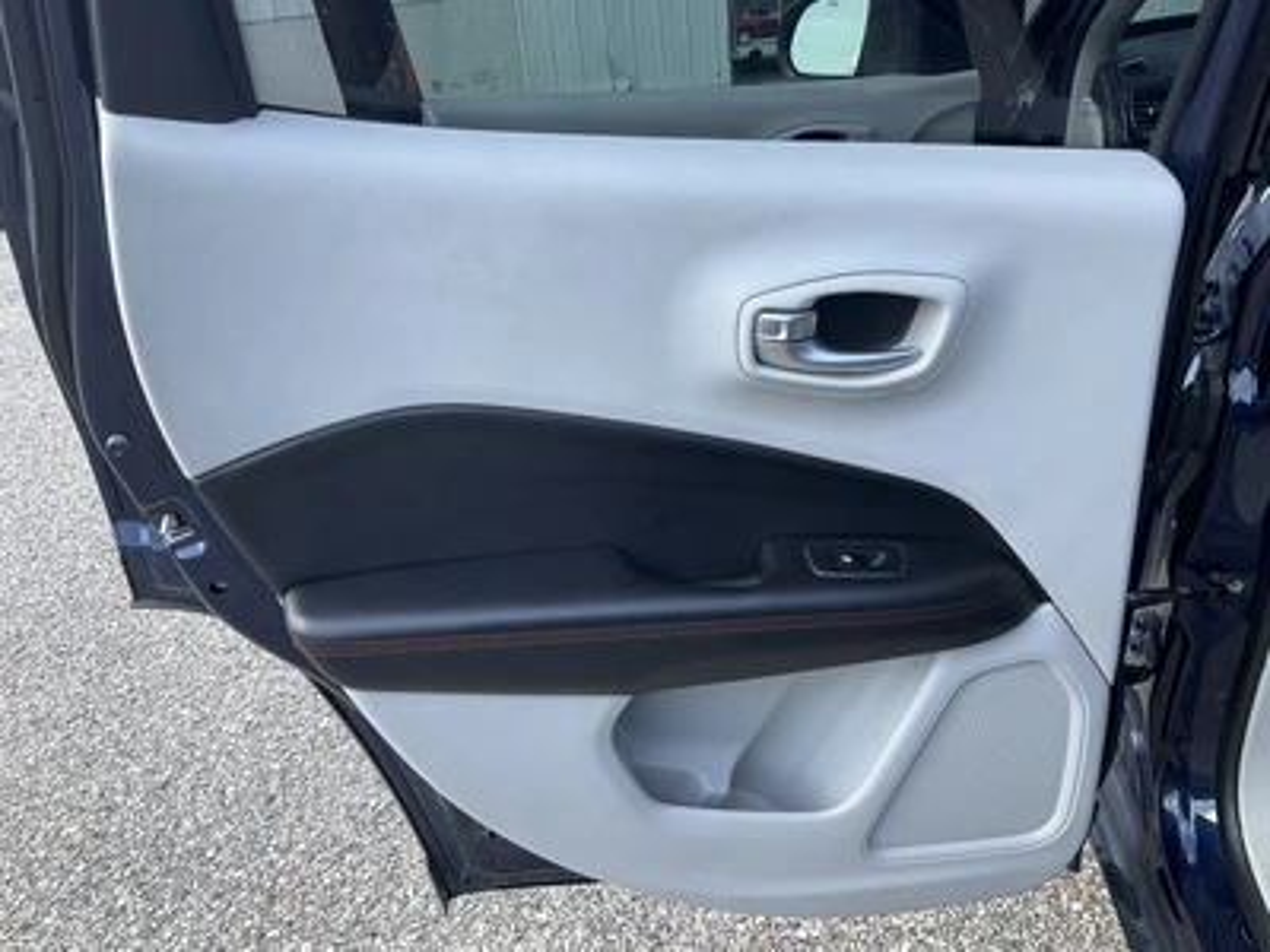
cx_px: 635
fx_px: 1064
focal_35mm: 29
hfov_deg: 61.7
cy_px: 476
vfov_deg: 48.2
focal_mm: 3
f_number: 1.8
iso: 25
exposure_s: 1/248
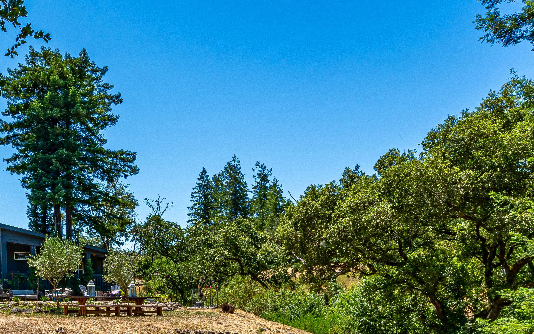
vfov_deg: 35.0
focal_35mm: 34
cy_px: 303
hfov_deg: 52.4
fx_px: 495
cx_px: 94
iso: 400
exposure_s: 1/400
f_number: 11
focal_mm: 16
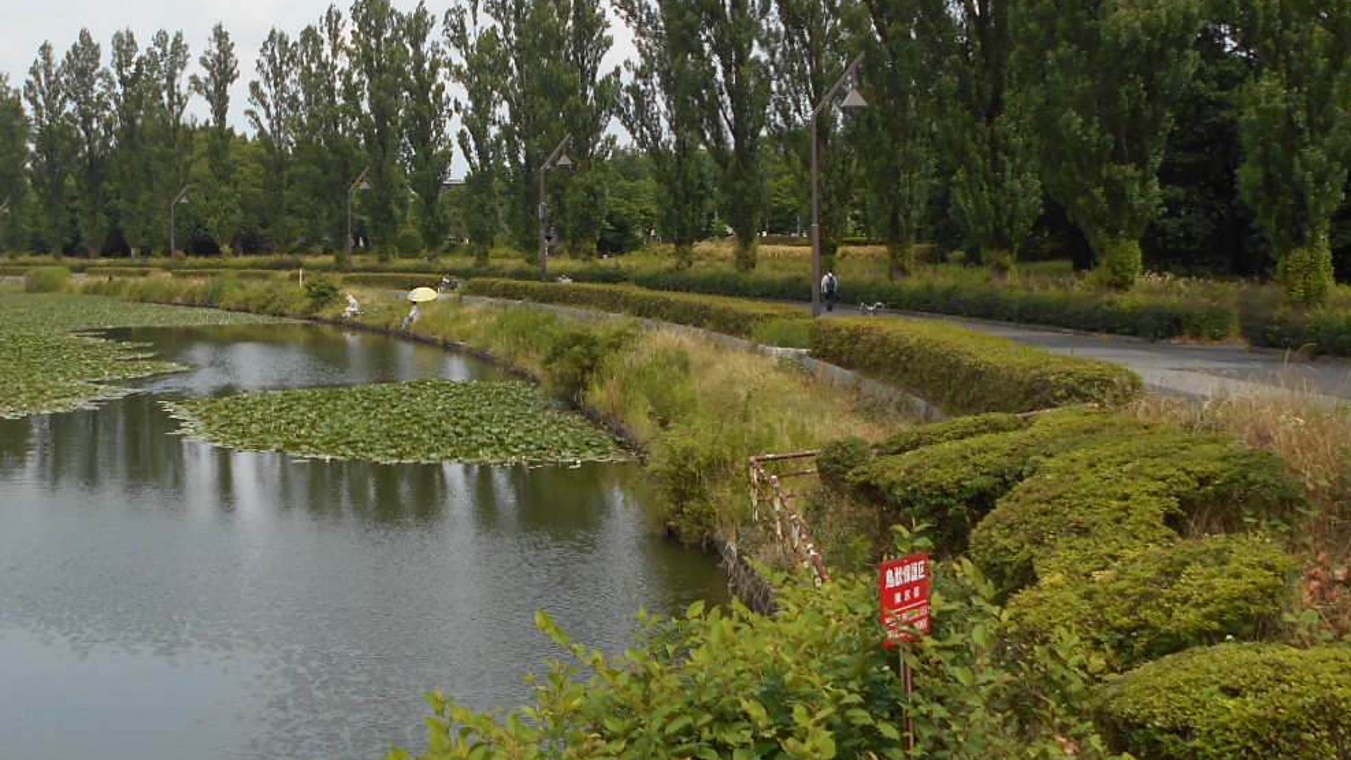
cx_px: 438
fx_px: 1898
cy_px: 237
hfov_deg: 38.7
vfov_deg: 22.5
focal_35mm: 53
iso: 80
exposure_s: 1/800
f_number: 3.4
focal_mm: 5.1
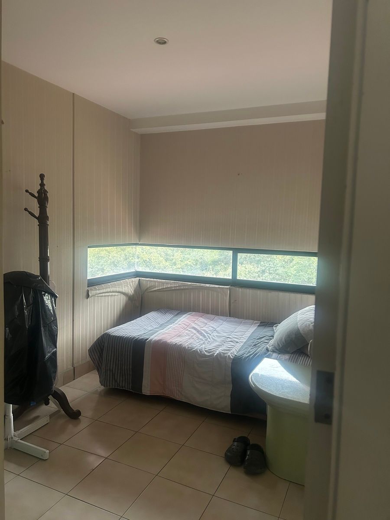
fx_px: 391
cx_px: 195
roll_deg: -2.0
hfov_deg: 53.1
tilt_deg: -4.9
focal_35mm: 26
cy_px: 260
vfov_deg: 67.3
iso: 250
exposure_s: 1/60
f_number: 1.5
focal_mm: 5.7
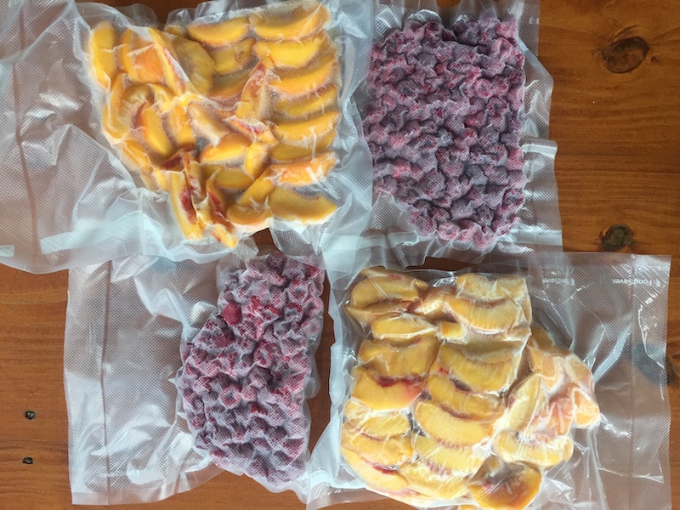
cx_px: 340
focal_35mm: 29
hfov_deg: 61.7
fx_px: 570
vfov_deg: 48.2
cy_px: 255
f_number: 2.2
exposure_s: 1/30
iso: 100
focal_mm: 4.15
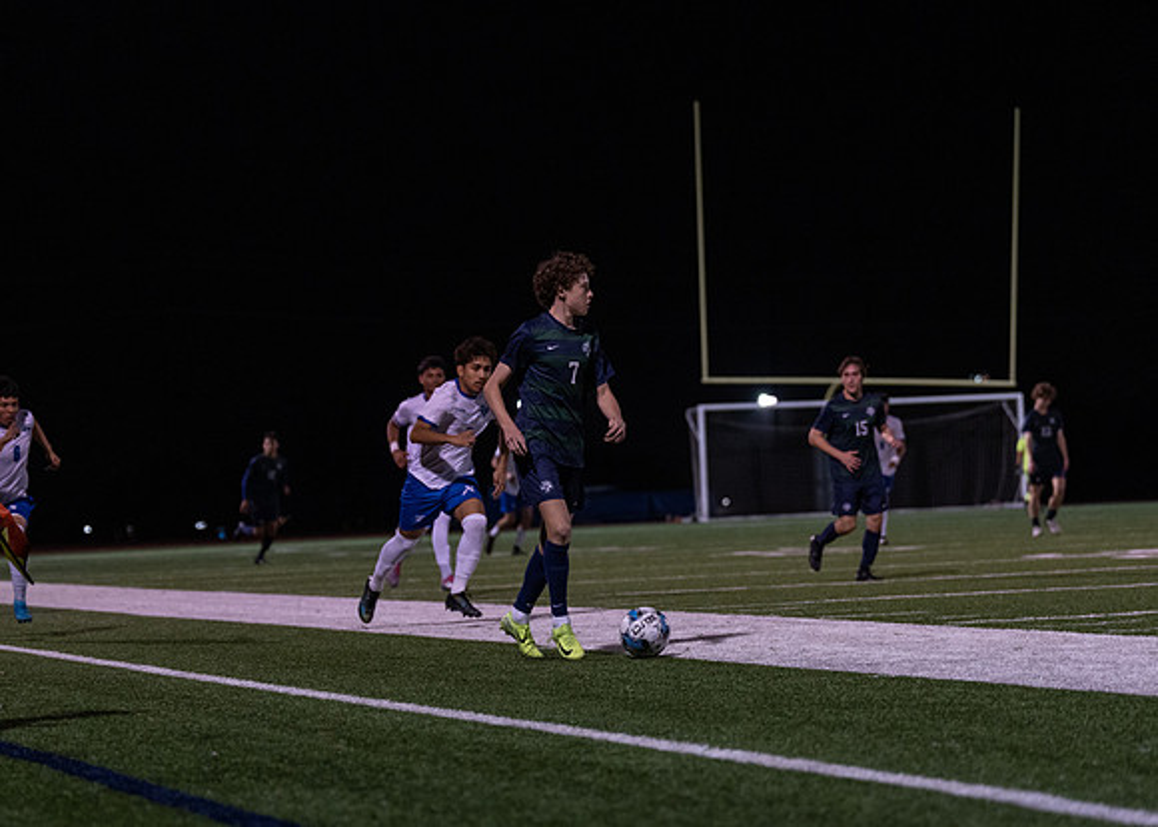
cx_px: 524
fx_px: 3837
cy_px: 440
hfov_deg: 17.2
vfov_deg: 12.3
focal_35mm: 117
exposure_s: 1/1000
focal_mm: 89
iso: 2500
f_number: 2.8
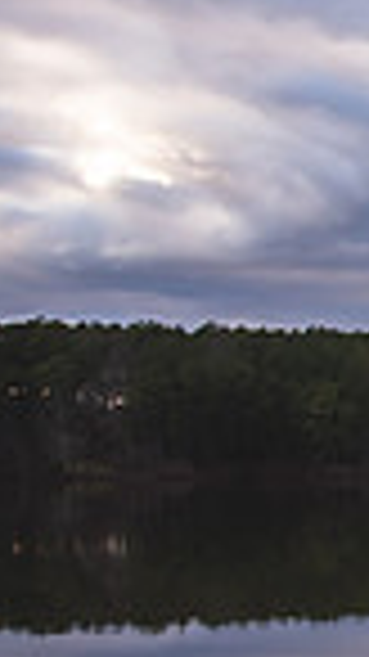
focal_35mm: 100
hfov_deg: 9.0
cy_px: 497
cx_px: 1214
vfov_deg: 21.2
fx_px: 1741
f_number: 2.8
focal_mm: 24
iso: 100
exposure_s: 1/250
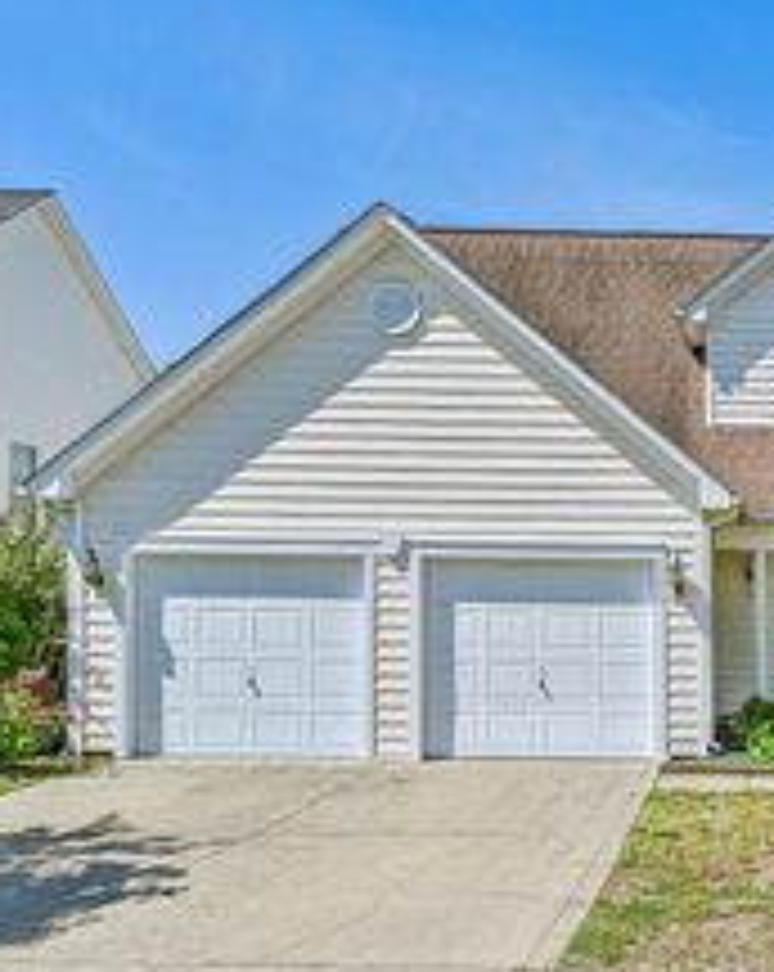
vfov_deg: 49.1
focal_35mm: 37
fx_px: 1062
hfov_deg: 36.6
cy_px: 443
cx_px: 742
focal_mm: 17
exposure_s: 1/640
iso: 100
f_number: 8
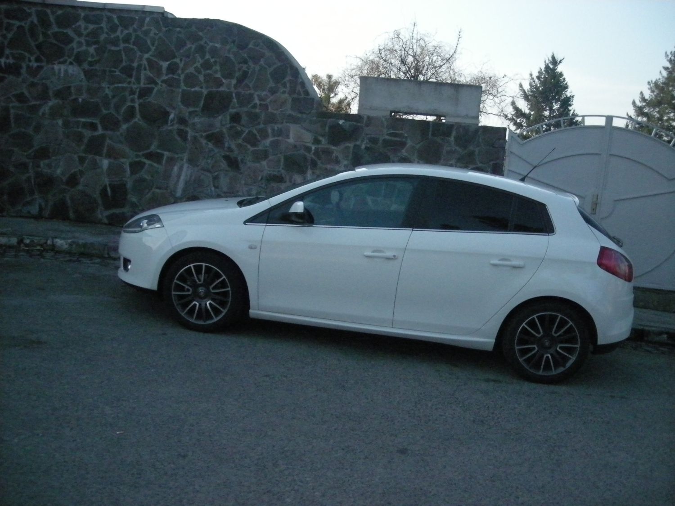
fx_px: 682
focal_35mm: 35
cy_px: 253
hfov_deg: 52.6
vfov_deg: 40.7
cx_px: 338
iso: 800
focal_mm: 5.7
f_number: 5.7
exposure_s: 1/1035
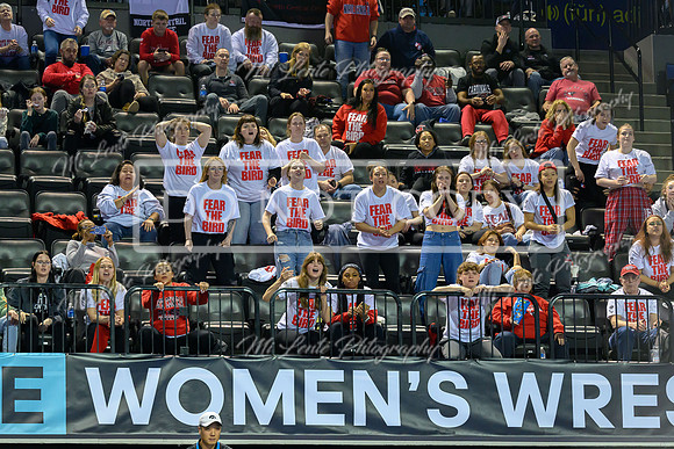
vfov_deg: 9.6
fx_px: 2670
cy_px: 275
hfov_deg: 14.4
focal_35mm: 143
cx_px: 254
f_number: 3.2
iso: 3200
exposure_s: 1/800
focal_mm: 110
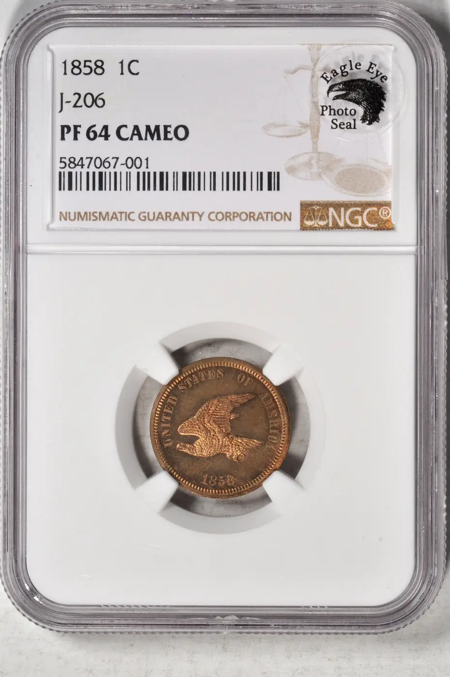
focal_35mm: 158
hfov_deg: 8.7
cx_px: 225
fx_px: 2960
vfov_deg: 13.1
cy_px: 338
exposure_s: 1/250
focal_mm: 105
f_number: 18
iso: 500
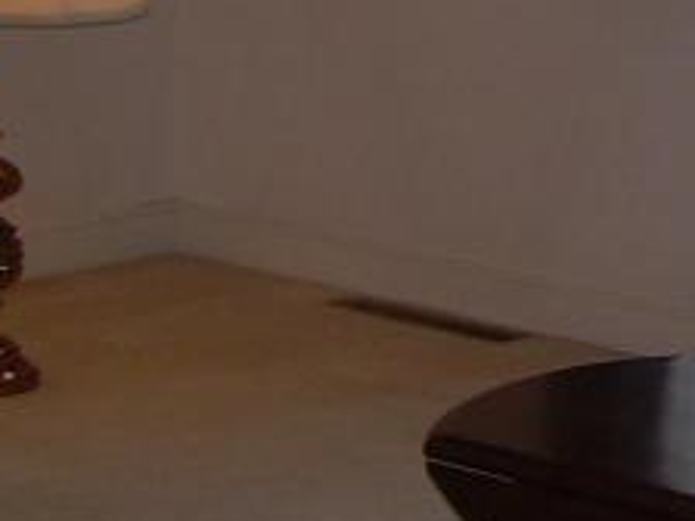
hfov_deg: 10.5
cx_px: 1365
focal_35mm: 174
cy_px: -155
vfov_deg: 8.4
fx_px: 3493
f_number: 2.8
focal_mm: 6.3
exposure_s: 1/60
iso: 50
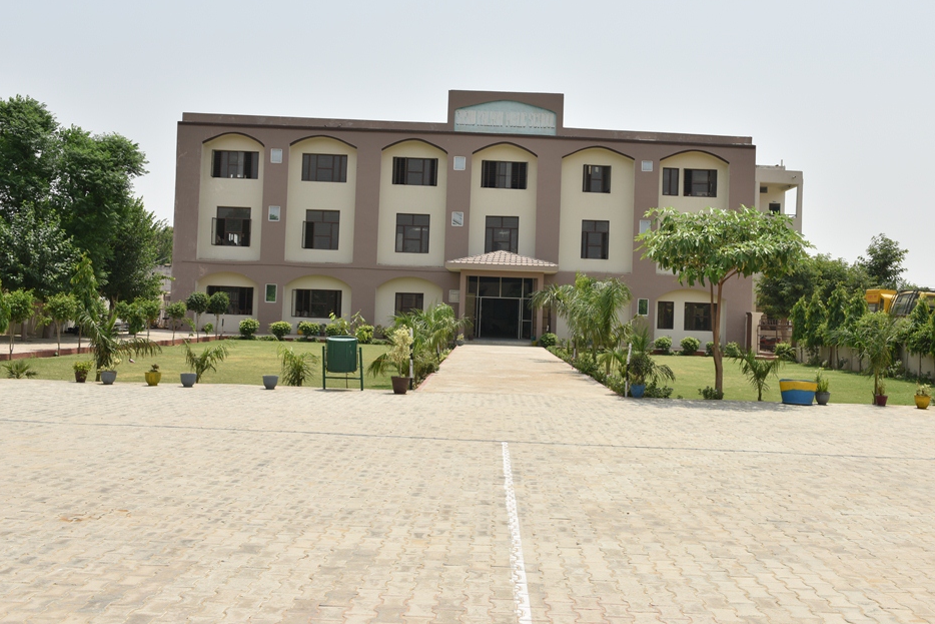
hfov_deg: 55.7
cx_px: 498
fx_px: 883
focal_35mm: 34
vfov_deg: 38.9
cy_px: 291
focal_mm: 31
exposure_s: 1/200
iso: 200
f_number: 13
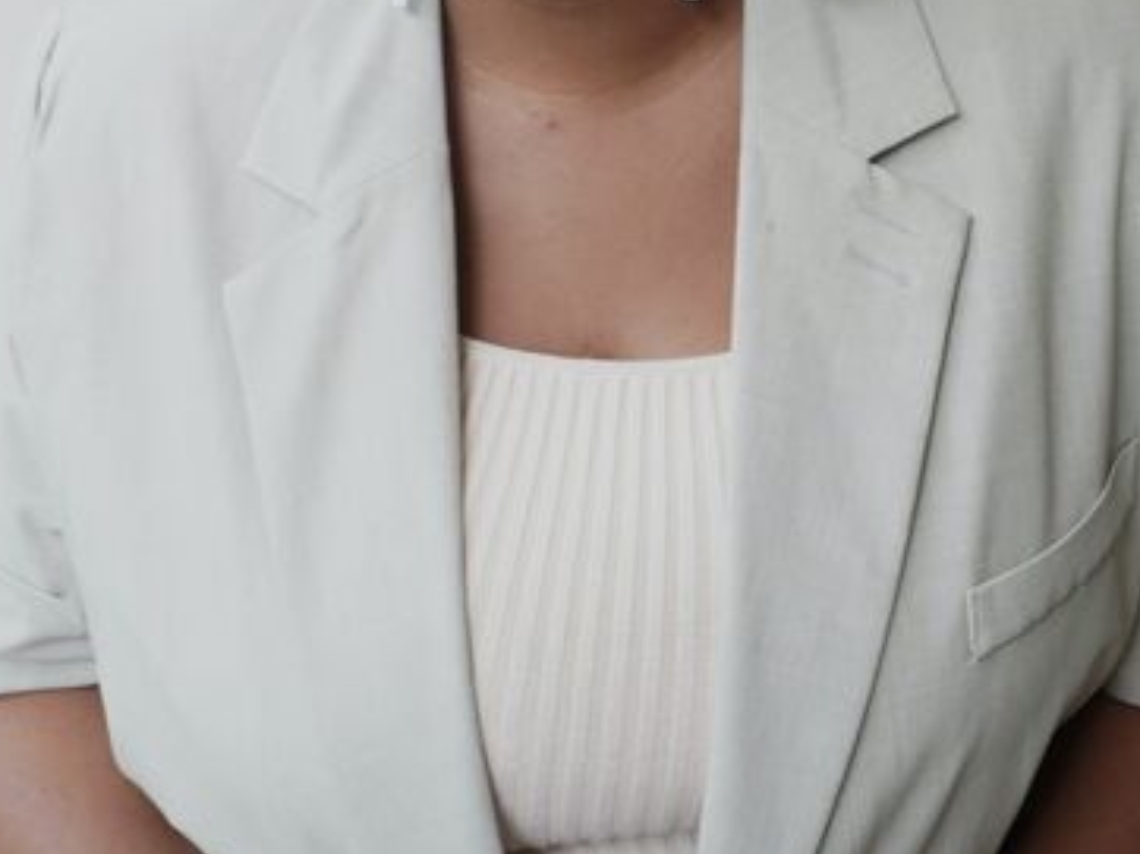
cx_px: 564
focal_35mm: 49
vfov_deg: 26.4
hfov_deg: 38.9
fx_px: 1613
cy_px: -170
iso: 250
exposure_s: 1/40
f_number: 8
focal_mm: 16
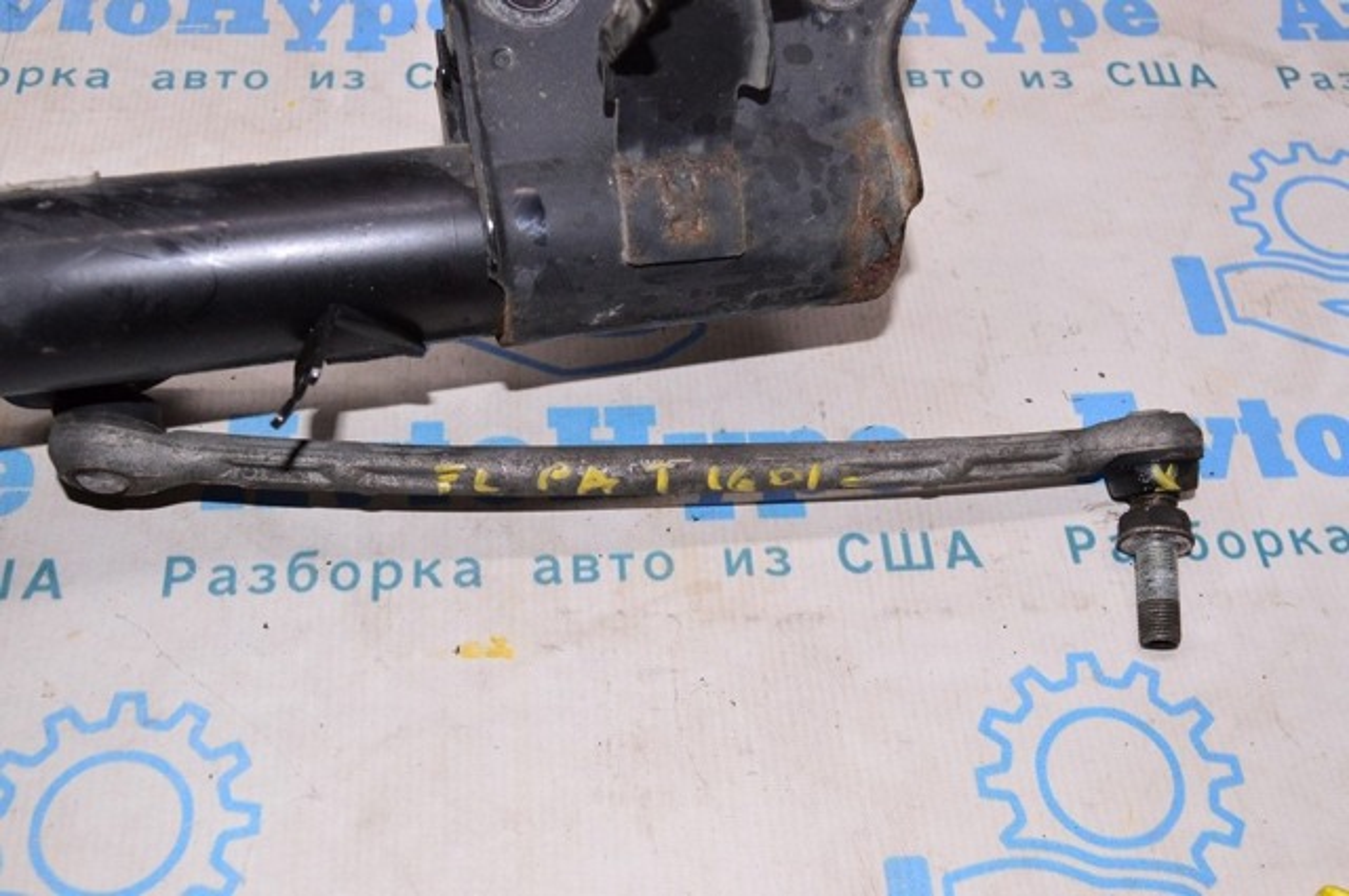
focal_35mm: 40
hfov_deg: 48.0
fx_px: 1516
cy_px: 448
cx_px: 674
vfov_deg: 32.9
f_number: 8
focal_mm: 27
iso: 1600
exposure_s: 1/200
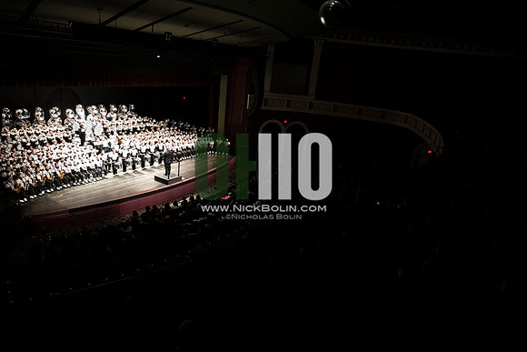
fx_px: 351
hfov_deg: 73.7
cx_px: 264
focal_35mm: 24
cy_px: 176
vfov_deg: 53.2
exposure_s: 1/160
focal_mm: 24
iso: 4000
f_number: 4
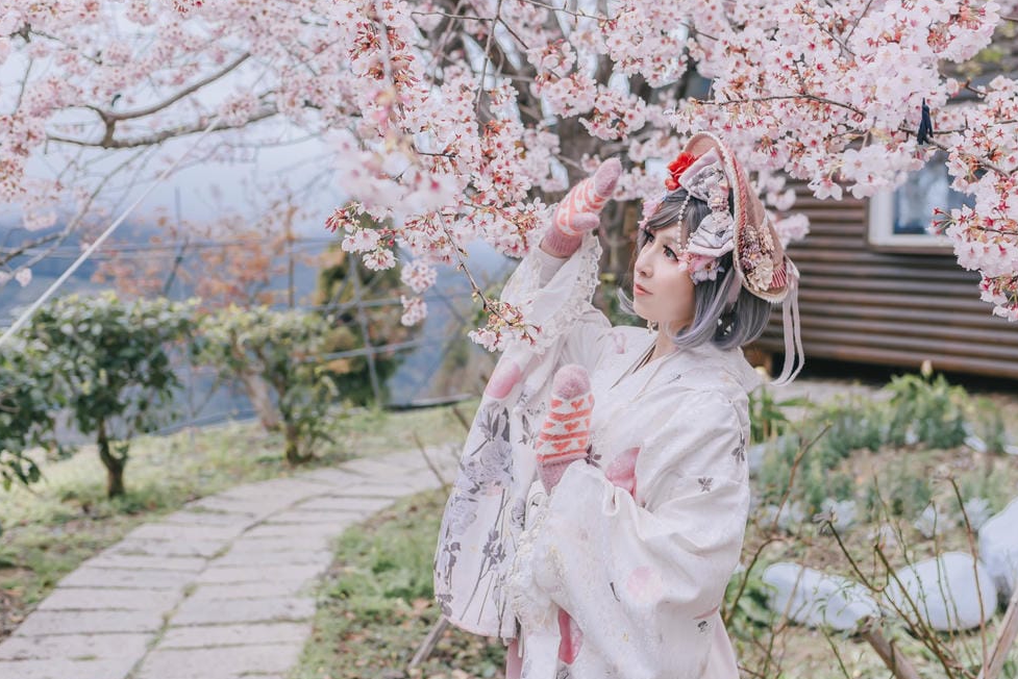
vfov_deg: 31.2
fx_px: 1216
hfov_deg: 45.4
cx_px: 537
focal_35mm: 43
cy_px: 304
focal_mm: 35
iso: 200
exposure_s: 1/1000
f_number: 3.2
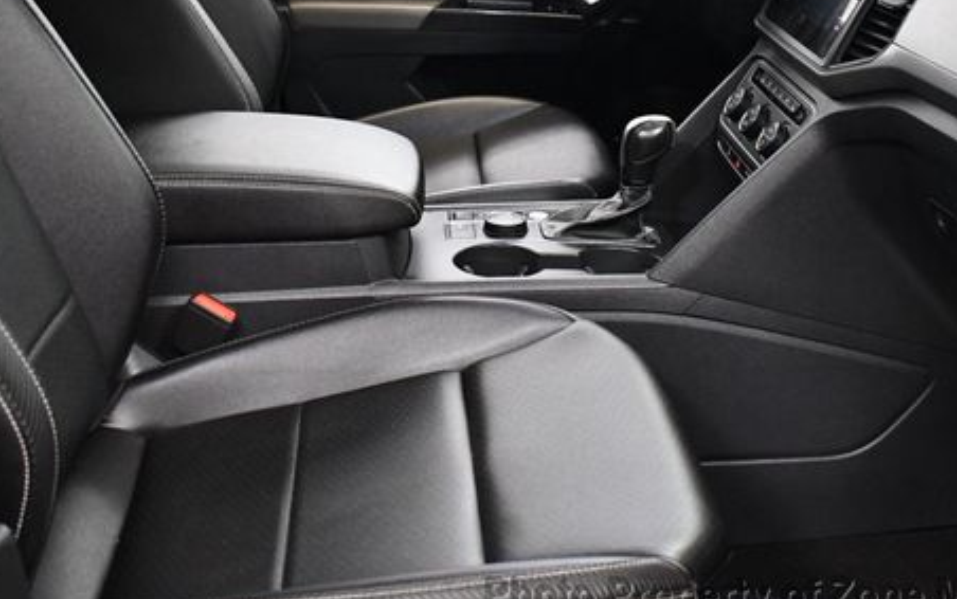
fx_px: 1357
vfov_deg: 24.7
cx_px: 459
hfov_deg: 38.8
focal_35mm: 52
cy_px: 182
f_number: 3.5
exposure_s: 1/100
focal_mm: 18
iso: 3200
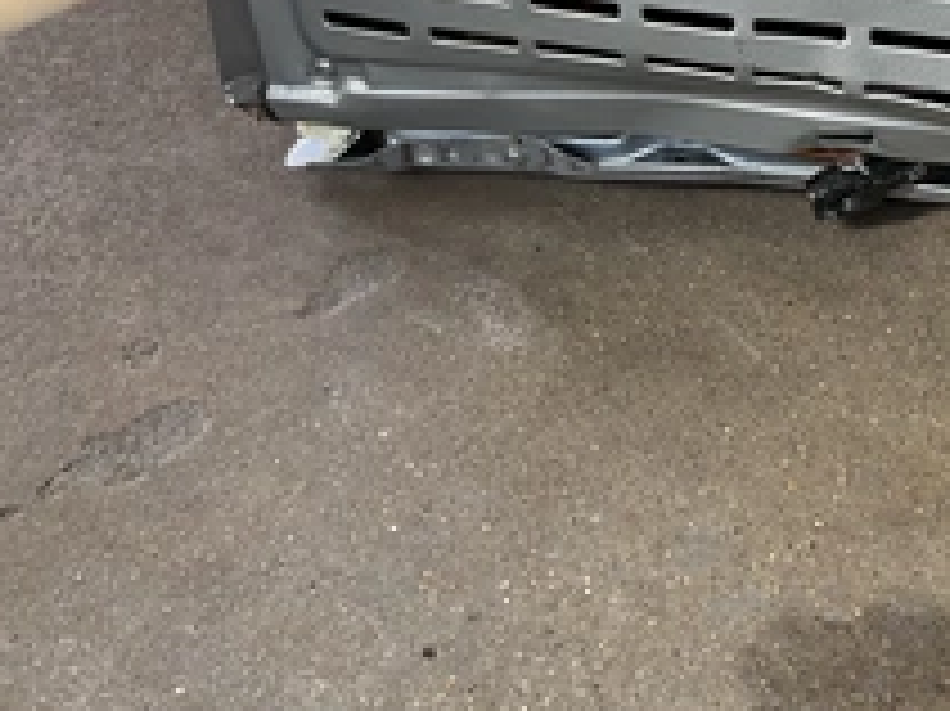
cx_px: 815
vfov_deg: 26.4
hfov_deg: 33.5
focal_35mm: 55
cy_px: 230
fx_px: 1509
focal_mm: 3
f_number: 1.8
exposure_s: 1/120
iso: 64
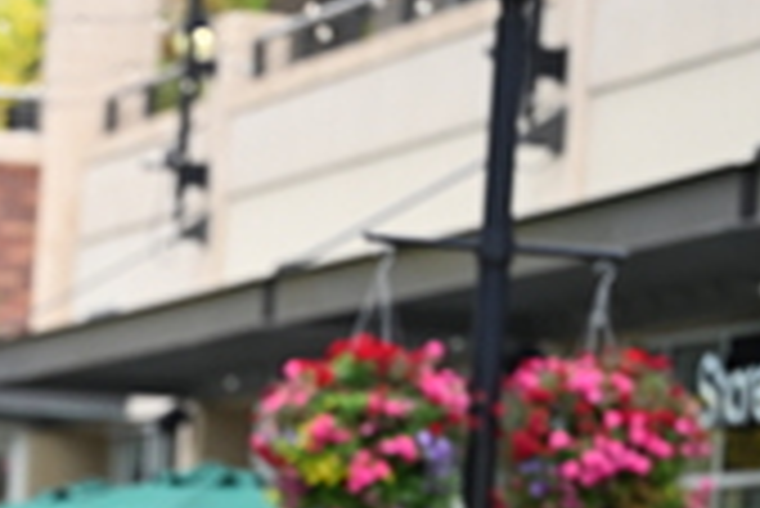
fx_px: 6740
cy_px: 672
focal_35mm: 319
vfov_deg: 4.3
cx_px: -139
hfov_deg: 6.4
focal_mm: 98
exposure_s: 1/2000
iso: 800
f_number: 2.8
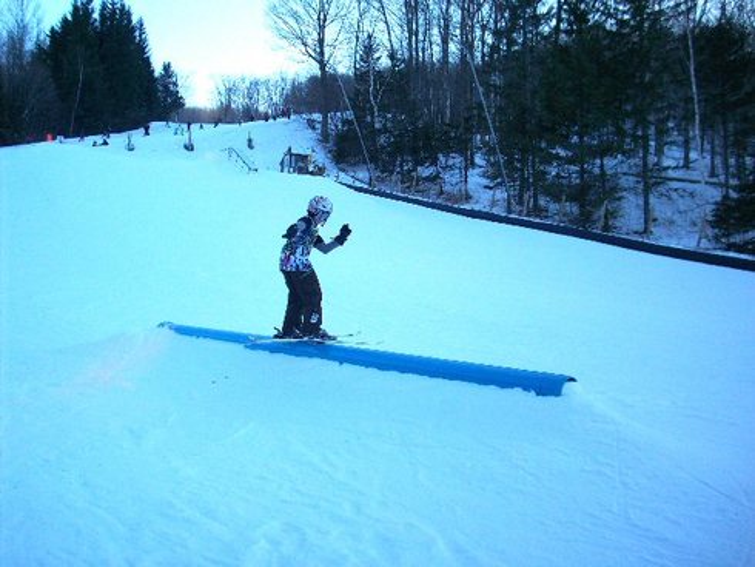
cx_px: 378
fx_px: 807
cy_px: 284
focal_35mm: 37
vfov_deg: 38.7
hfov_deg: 50.1
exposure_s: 1/305
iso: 80
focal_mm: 6.2
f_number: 2.8
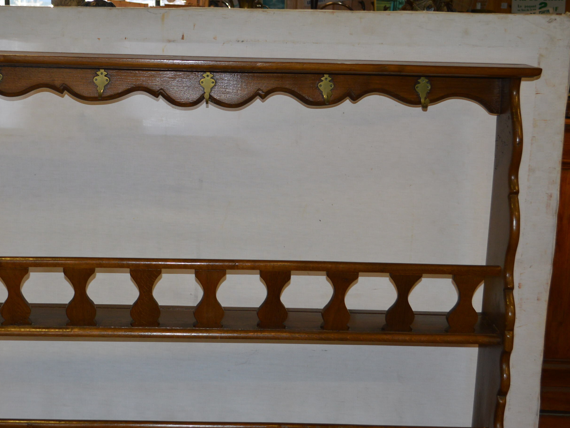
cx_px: 226
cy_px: 217
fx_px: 939
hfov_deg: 33.7
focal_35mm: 57
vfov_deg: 25.7
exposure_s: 1/60
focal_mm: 32
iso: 500
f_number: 4.8
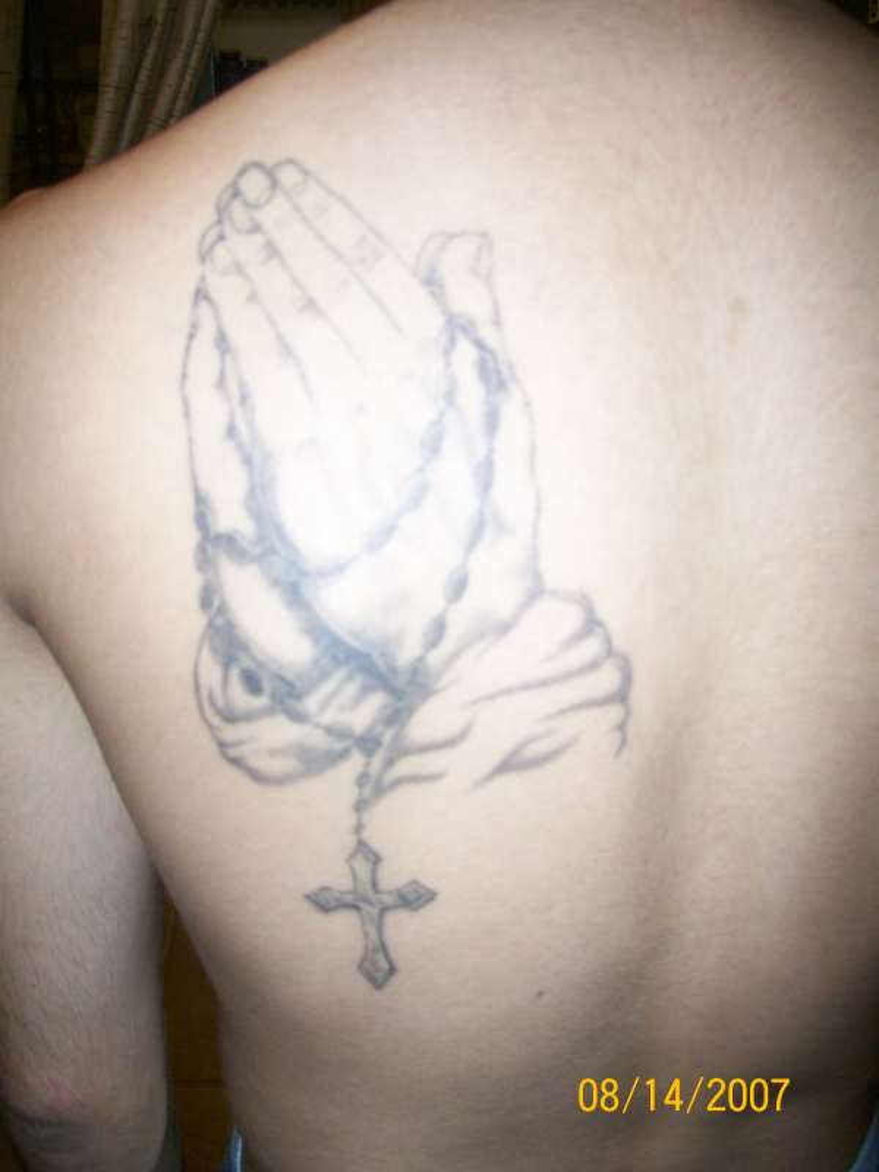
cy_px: 586
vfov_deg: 51.4
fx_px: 1219
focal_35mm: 36
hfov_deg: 39.7
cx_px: 440
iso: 140
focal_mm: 6
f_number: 2.7
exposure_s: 1/64
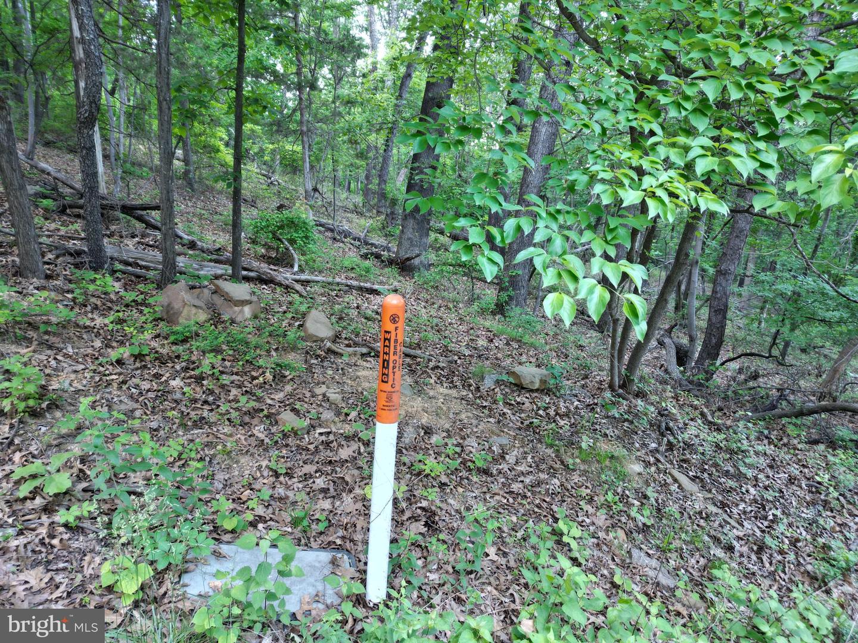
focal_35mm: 24
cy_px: 322
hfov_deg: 71.6
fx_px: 595
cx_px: 429
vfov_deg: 56.8
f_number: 1.7
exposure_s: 1/15
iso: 180
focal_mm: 6.72
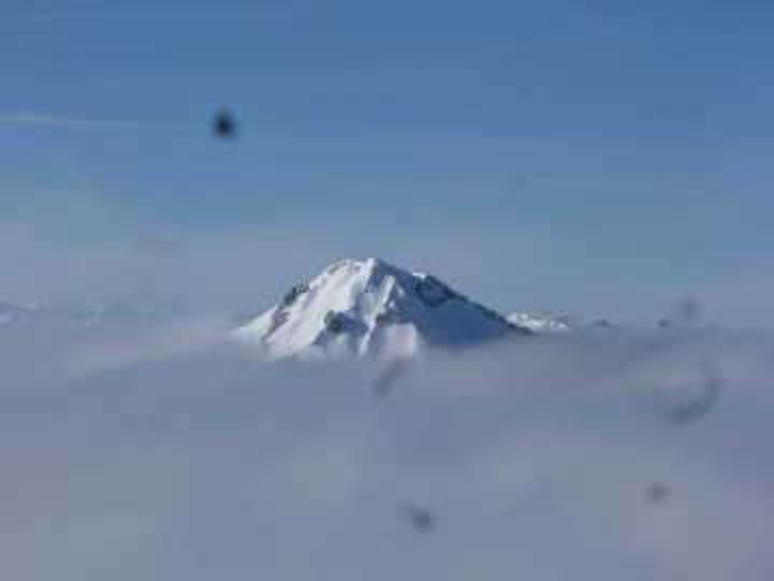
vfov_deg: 11.3
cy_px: 290
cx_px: 387
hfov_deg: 15.1
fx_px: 2929
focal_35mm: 131
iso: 100
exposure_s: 1/1000
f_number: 6.3
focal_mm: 23.4
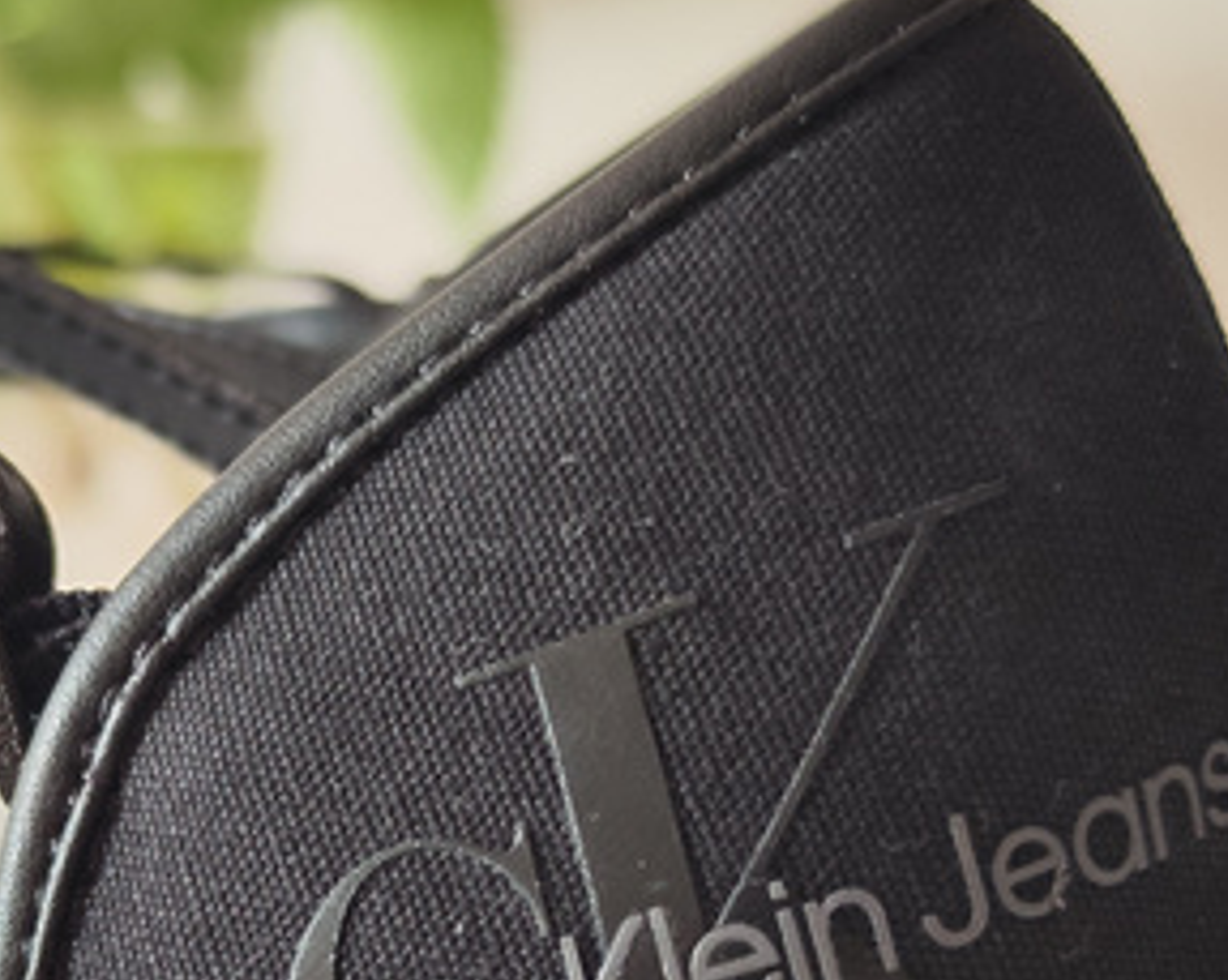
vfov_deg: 31.2
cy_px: 783
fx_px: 1706
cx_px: 342
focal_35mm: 47
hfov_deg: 38.8
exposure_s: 1/100
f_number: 1.69
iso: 310
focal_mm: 7.01
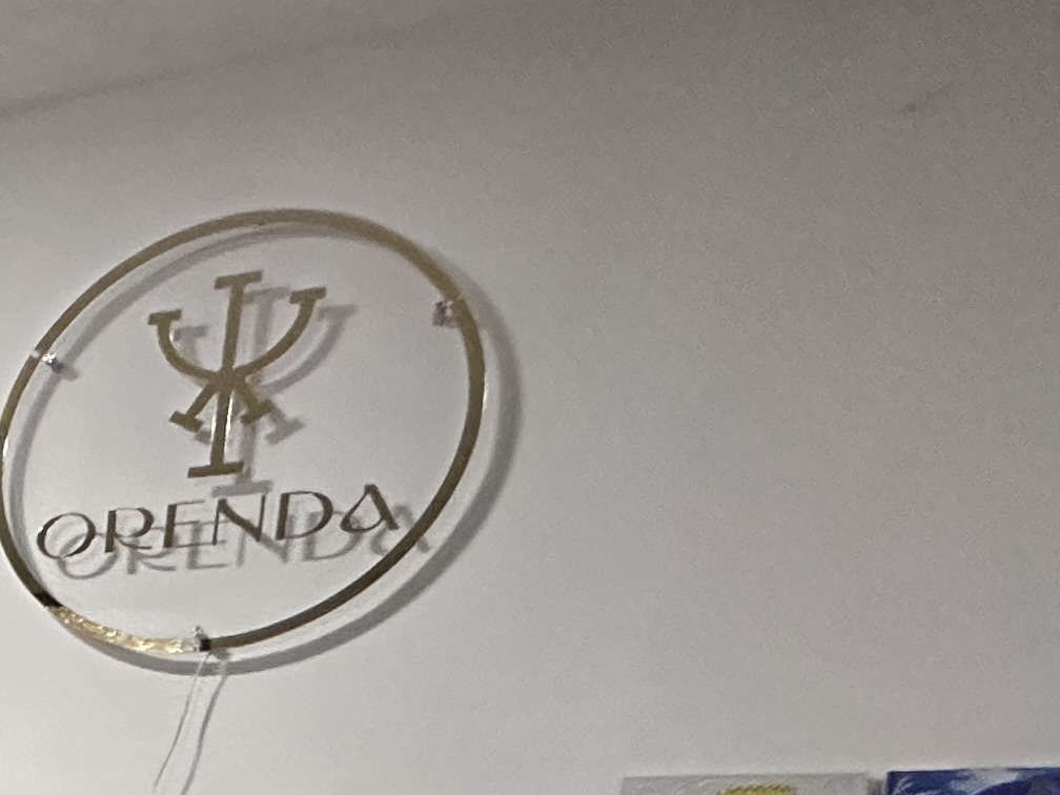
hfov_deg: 21.7
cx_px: -850
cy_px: 1184
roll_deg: -3.6
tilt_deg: -9.1
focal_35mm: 56
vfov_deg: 21.8
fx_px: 1715
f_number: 2.2
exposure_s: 1/60
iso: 800
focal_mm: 2.22
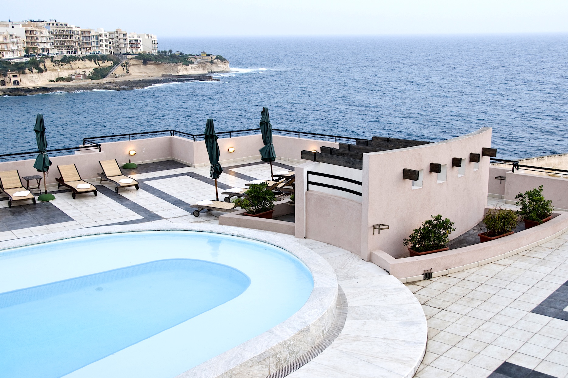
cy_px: 192
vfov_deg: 35.9
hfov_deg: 51.9
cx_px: 277
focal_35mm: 37
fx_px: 584
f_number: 5.6
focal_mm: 24
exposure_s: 1/8
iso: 200
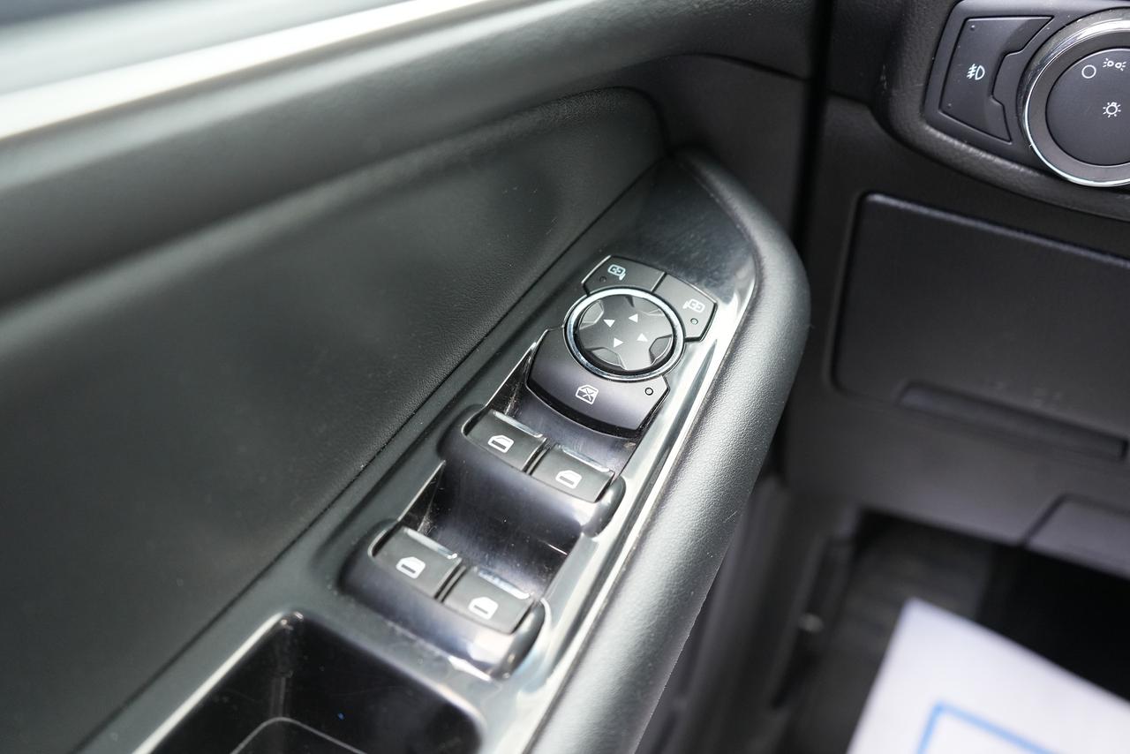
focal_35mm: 34
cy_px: 377
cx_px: 565
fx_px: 1067
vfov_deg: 38.9
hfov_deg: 55.8
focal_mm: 34
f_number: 4
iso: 2500
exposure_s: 1/160
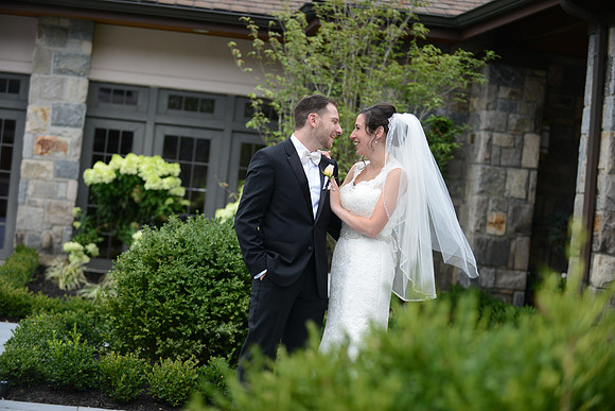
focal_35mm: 75
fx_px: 1281
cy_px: 206
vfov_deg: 18.2
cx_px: 308
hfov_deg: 27.0
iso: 500
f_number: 3.2
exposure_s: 1/1600
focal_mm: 75
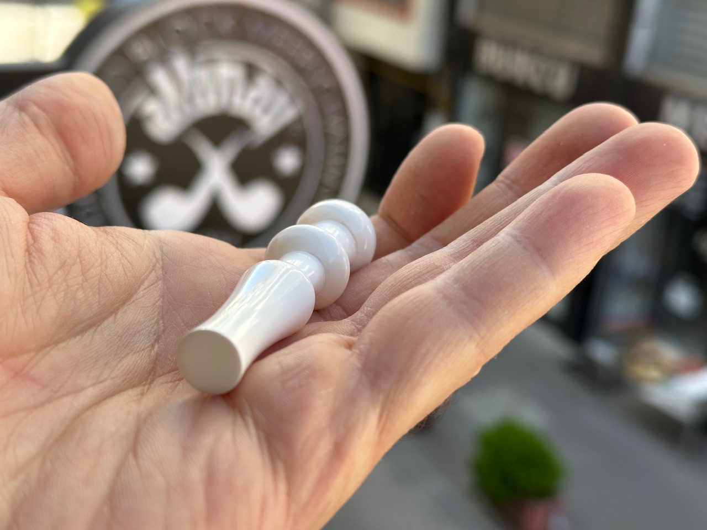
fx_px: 980
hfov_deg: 39.7
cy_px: 265
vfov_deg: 30.3
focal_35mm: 48
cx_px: 354
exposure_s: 1/460
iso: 64
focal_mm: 6.86
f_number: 1.78
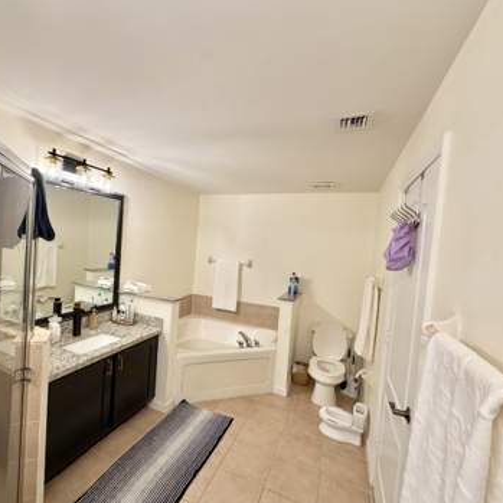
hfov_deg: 83.4
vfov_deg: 84.0
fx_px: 279
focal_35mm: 17
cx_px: 213
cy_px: 254
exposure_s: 1/120
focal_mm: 2.22
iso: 250
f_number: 2.2
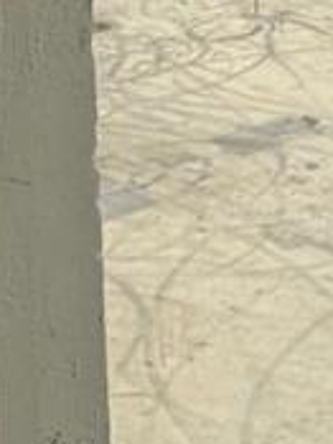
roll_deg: -1.5
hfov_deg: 8.4
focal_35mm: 165
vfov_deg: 10.8
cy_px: -495
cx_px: 747
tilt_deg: -6.4
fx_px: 2119
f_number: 1.78
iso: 80
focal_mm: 6.76
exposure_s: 1/3096
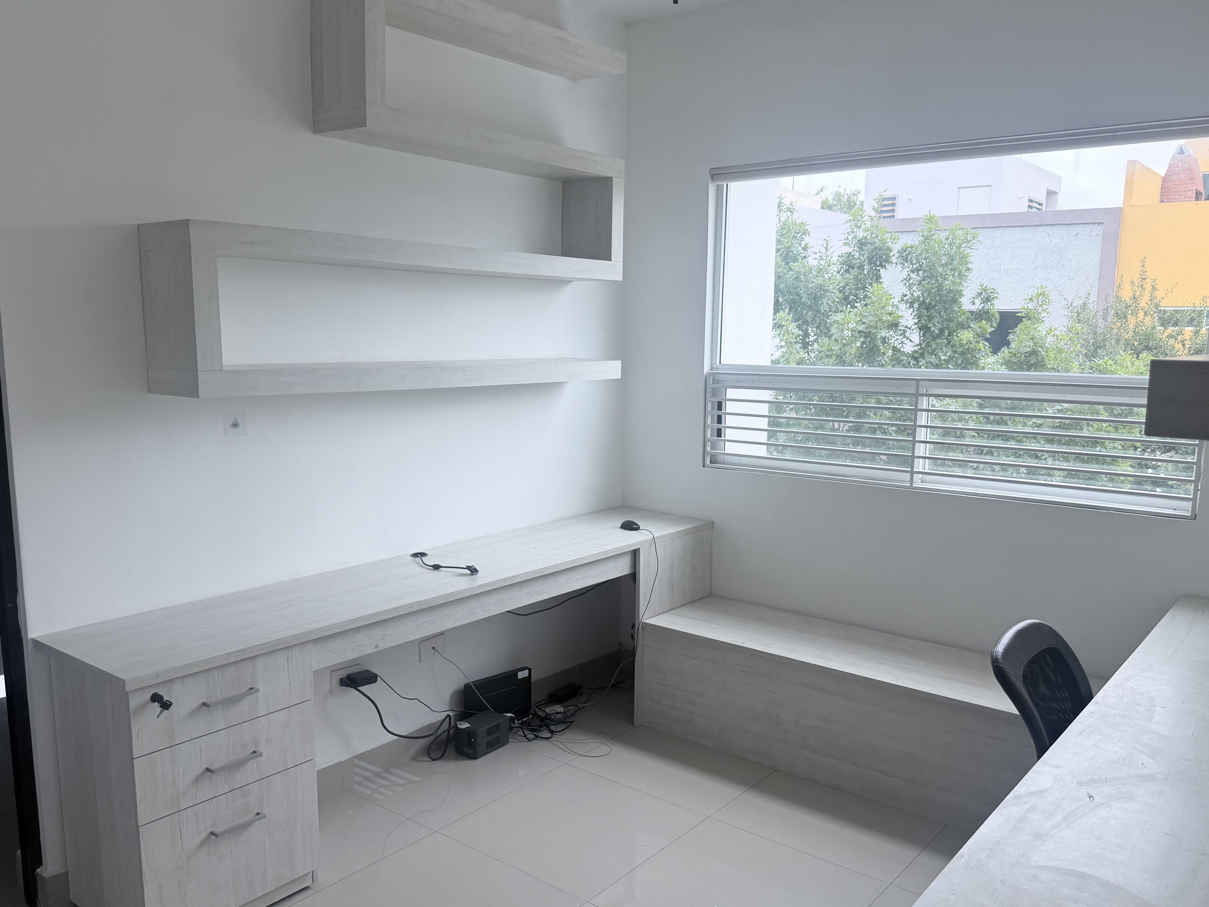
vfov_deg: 49.7
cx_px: 614
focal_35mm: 28
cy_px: 481
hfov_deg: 63.4
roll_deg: -0.6
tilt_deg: -9.5
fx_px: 978
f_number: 1.78
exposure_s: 1/742
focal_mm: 6.76
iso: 100
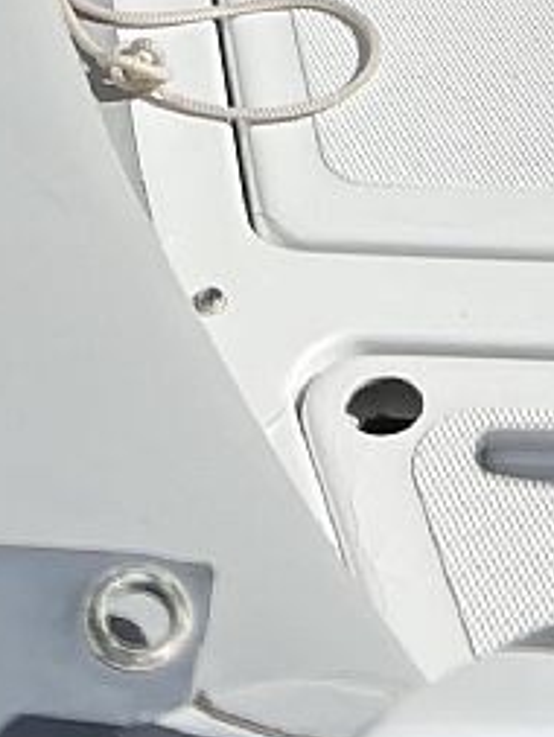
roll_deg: -0.4
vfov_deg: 10.7
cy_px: -1223
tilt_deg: -24.9
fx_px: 3155
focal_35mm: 148
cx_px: 694
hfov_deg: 9.9
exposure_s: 1/11364
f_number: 1.5
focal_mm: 5.7
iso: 50
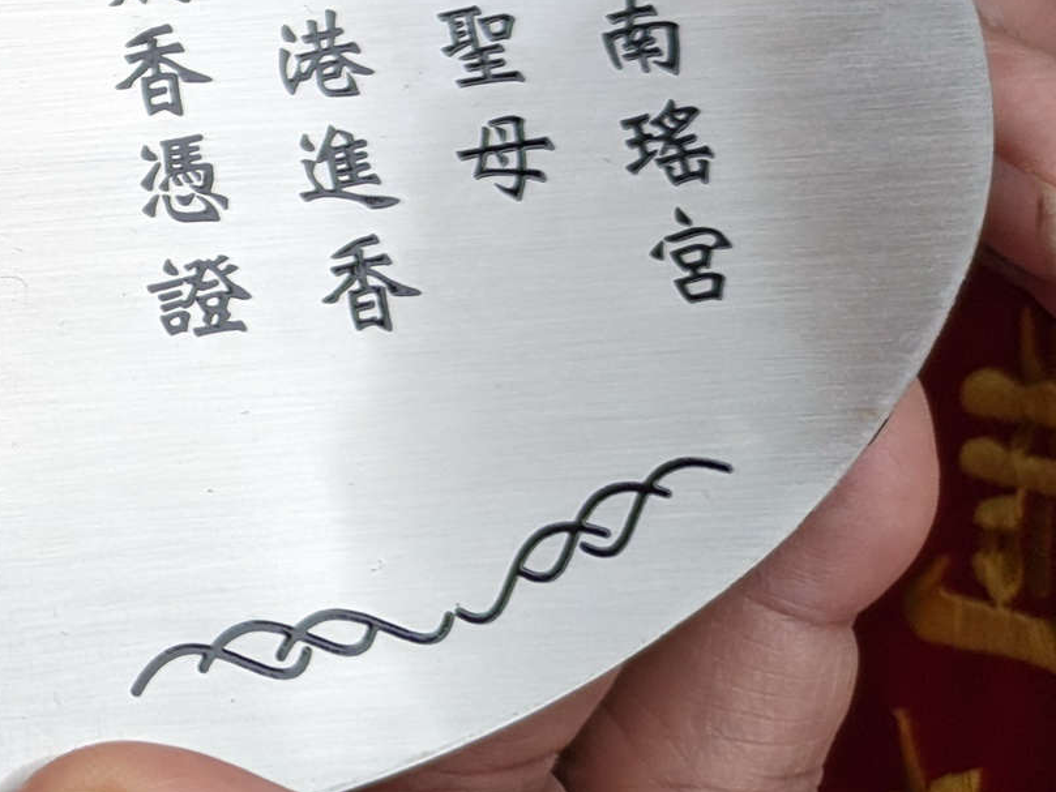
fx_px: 2380
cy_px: 104
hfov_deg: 21.0
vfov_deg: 18.6
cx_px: -555
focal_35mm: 78
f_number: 1.89
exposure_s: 1/234
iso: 65
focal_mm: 5.43
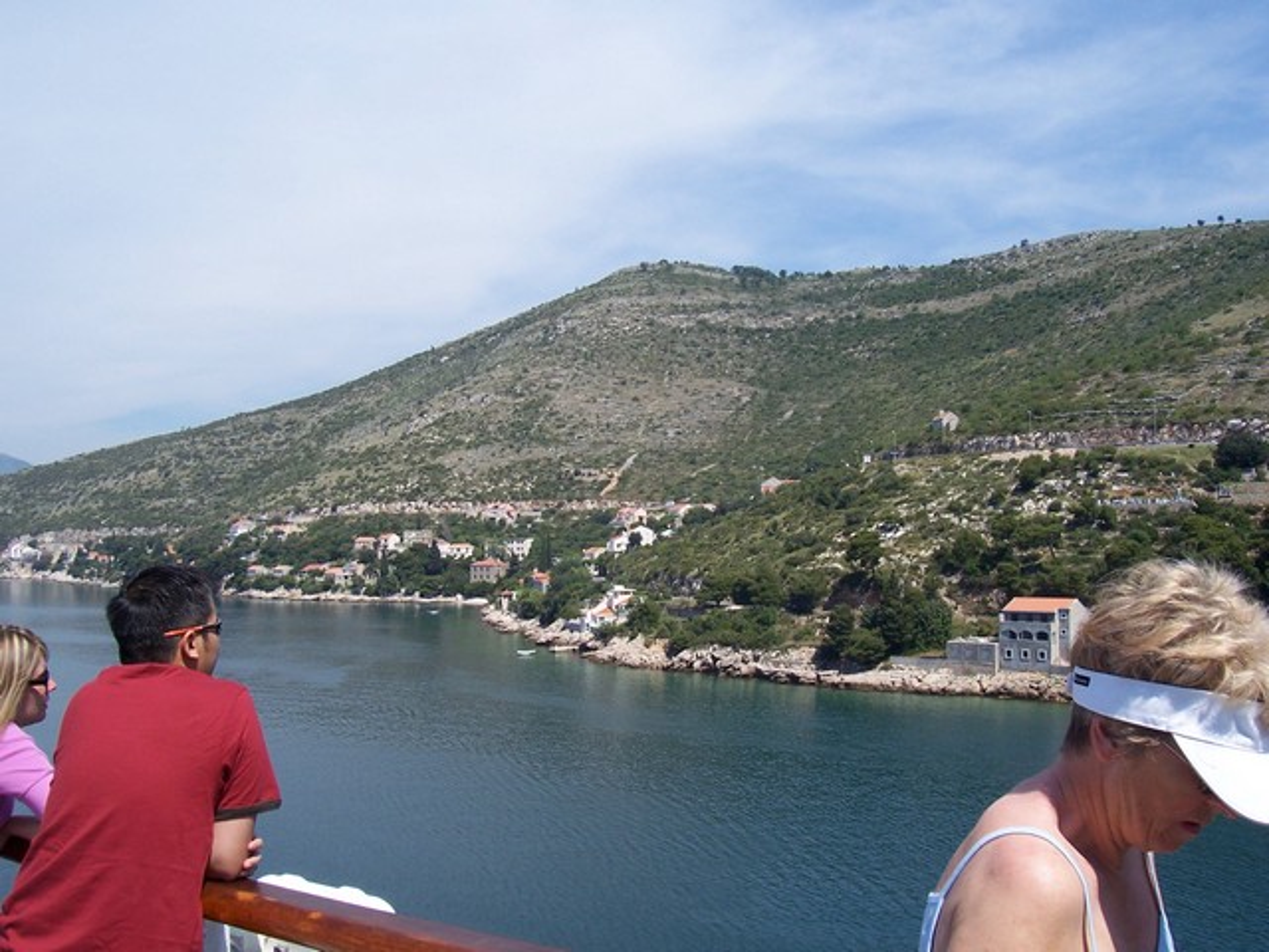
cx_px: 634
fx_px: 1246
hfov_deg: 54.0
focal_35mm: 34
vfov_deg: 41.8
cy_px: 476
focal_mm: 5.6
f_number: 5.6
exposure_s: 1/500
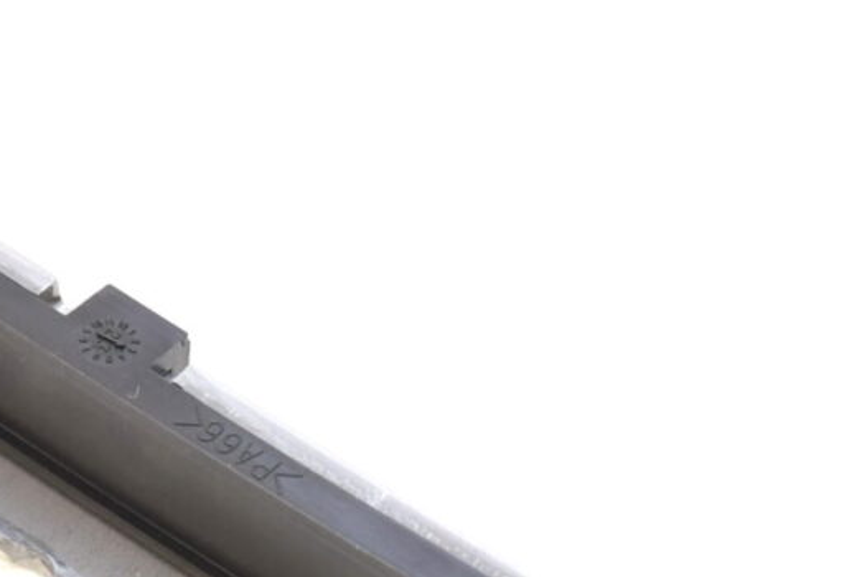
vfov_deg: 5.9
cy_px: 389
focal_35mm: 235
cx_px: 134
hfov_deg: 8.7
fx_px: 5633
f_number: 5.6
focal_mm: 40
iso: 400
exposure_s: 1/125
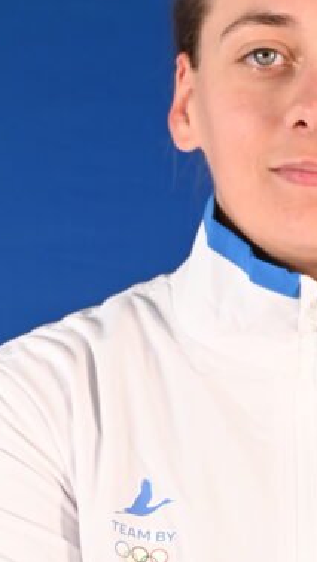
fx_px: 2000
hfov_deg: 9.0
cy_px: 546
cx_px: 310
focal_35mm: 134
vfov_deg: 15.7
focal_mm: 42
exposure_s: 1/60
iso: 500
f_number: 4.8
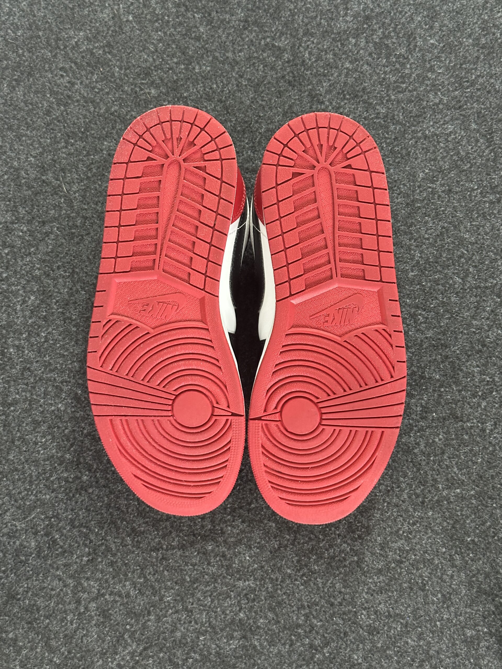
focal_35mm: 48
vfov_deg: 39.7
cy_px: 334
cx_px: 251
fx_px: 928
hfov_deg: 30.3
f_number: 1.78
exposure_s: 1/33
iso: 500
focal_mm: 6.86
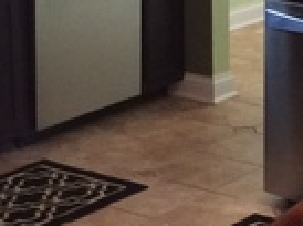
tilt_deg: -10.0
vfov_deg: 9.7
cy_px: -44
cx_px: 203
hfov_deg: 13.2
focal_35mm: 150
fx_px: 1310
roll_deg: +1.0
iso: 125
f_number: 2.4
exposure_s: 1/24
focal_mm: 3.3
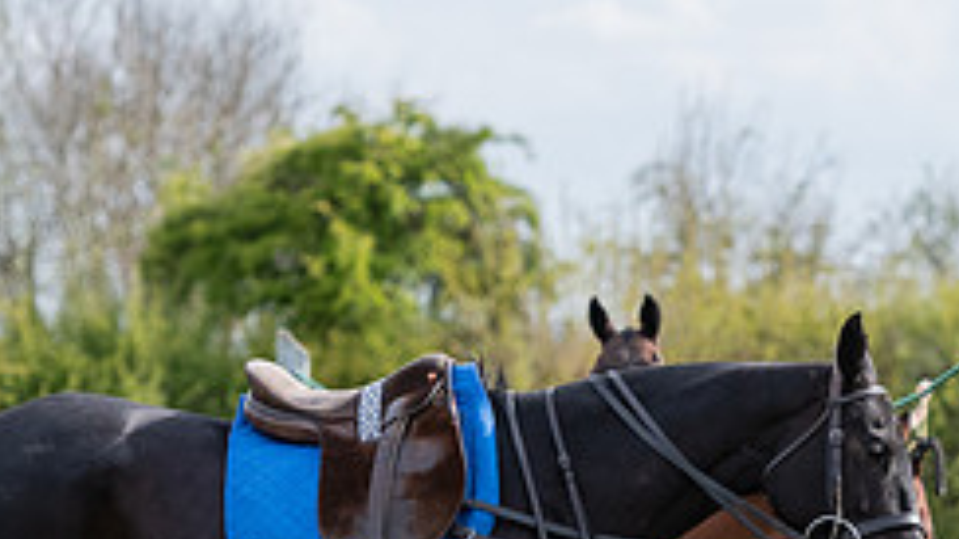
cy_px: 700
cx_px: 1021
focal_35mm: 486
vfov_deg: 2.5
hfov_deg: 4.4
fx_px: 12353
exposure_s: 1/3200
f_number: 4
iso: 640
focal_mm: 125
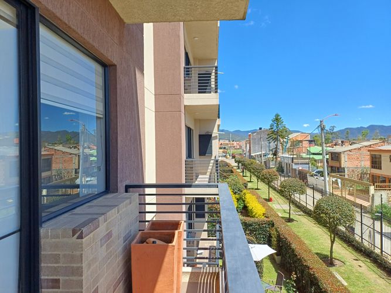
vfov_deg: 54.9
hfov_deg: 69.4
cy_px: 146
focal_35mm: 25
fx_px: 282
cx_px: 196
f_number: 1.8
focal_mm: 4.65
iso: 50
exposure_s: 1/669
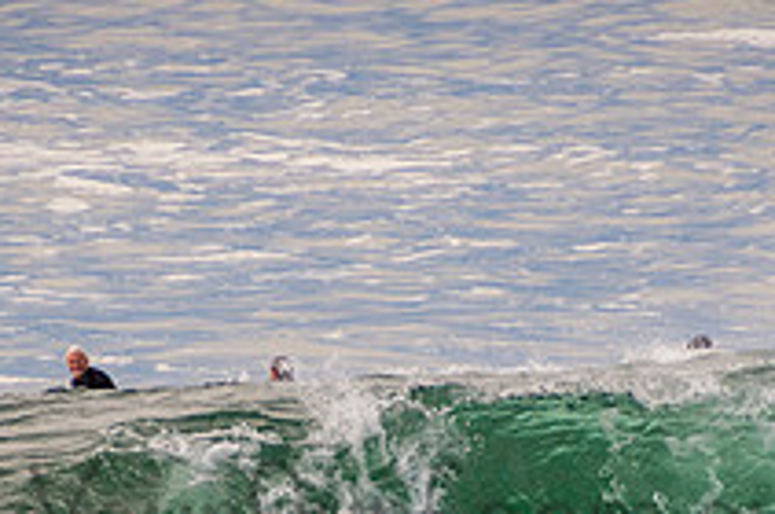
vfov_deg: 0.8
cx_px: 408
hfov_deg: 1.2
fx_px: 35531
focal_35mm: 1653
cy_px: 486
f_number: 5.6
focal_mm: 400
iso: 320
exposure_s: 1/800
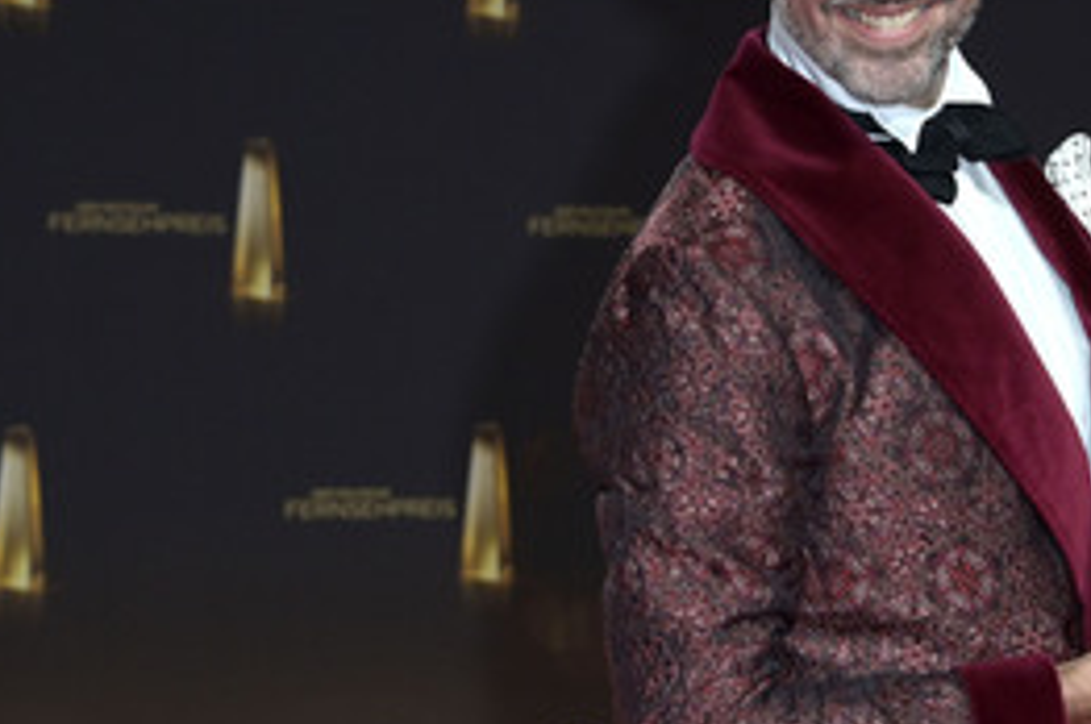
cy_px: 262
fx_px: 3753
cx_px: 910
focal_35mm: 124
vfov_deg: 11.0
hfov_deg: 16.4
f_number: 5.6
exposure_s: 1/250
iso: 1250
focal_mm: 72
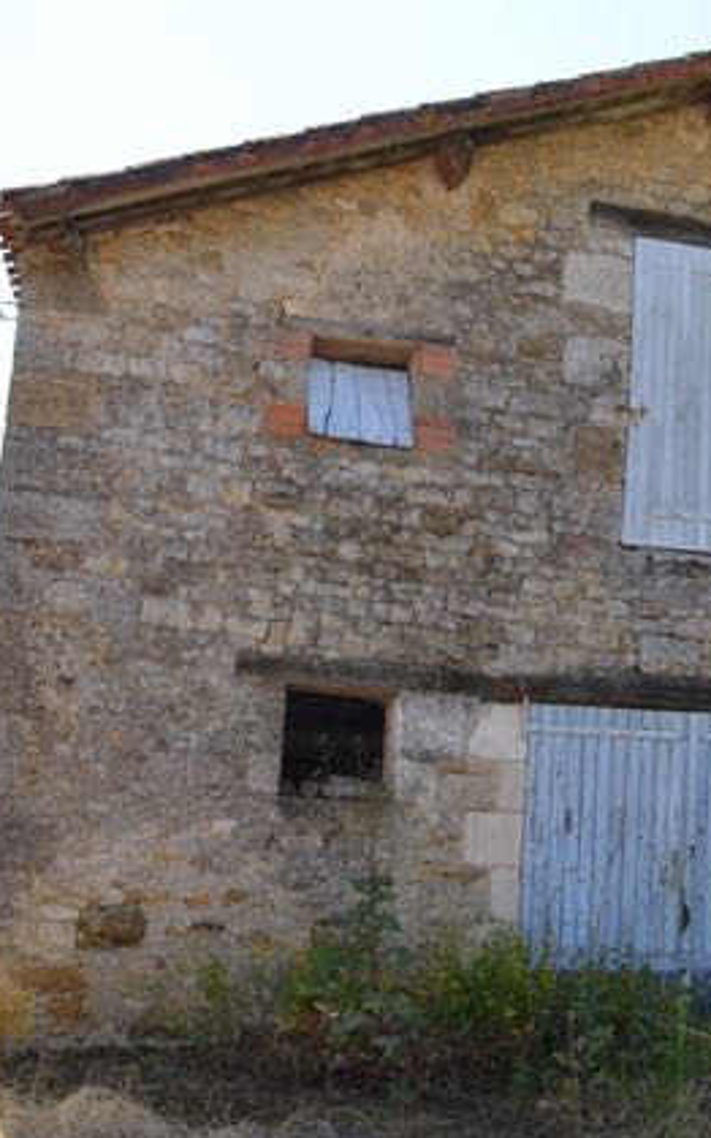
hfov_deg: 30.2
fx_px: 1302
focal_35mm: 42
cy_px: 568
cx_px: 513
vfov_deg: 47.2
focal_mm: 18
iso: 100
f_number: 7.1
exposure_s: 1/200
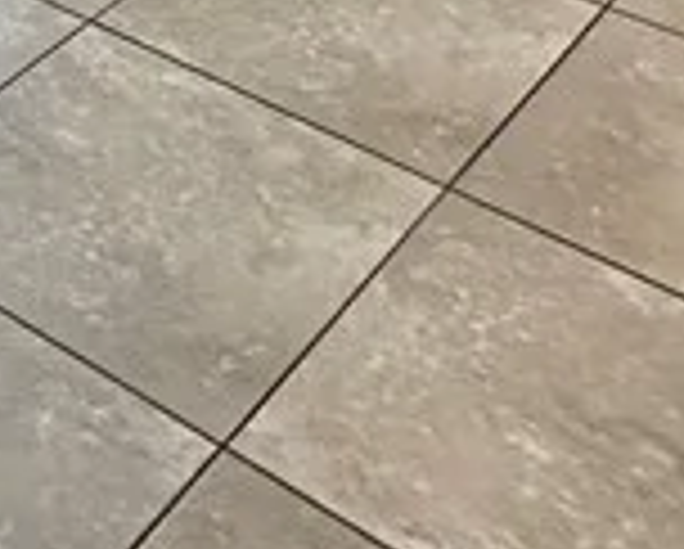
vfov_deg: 11.2
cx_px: -180
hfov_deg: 19.3
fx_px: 1865
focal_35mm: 92
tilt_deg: +0.1
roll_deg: +0.2
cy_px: -1053
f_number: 2.2
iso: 50
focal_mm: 2.22
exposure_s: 1/120
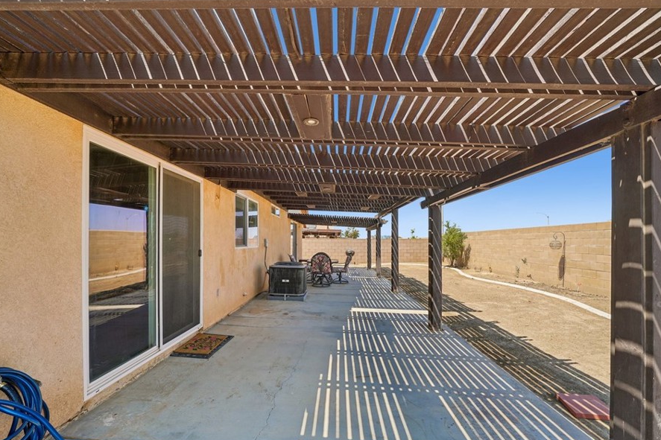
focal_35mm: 15
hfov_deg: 100.4
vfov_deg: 77.0
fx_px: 275
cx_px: 330
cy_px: 248
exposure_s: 1/100
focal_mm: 13
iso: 100
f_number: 8
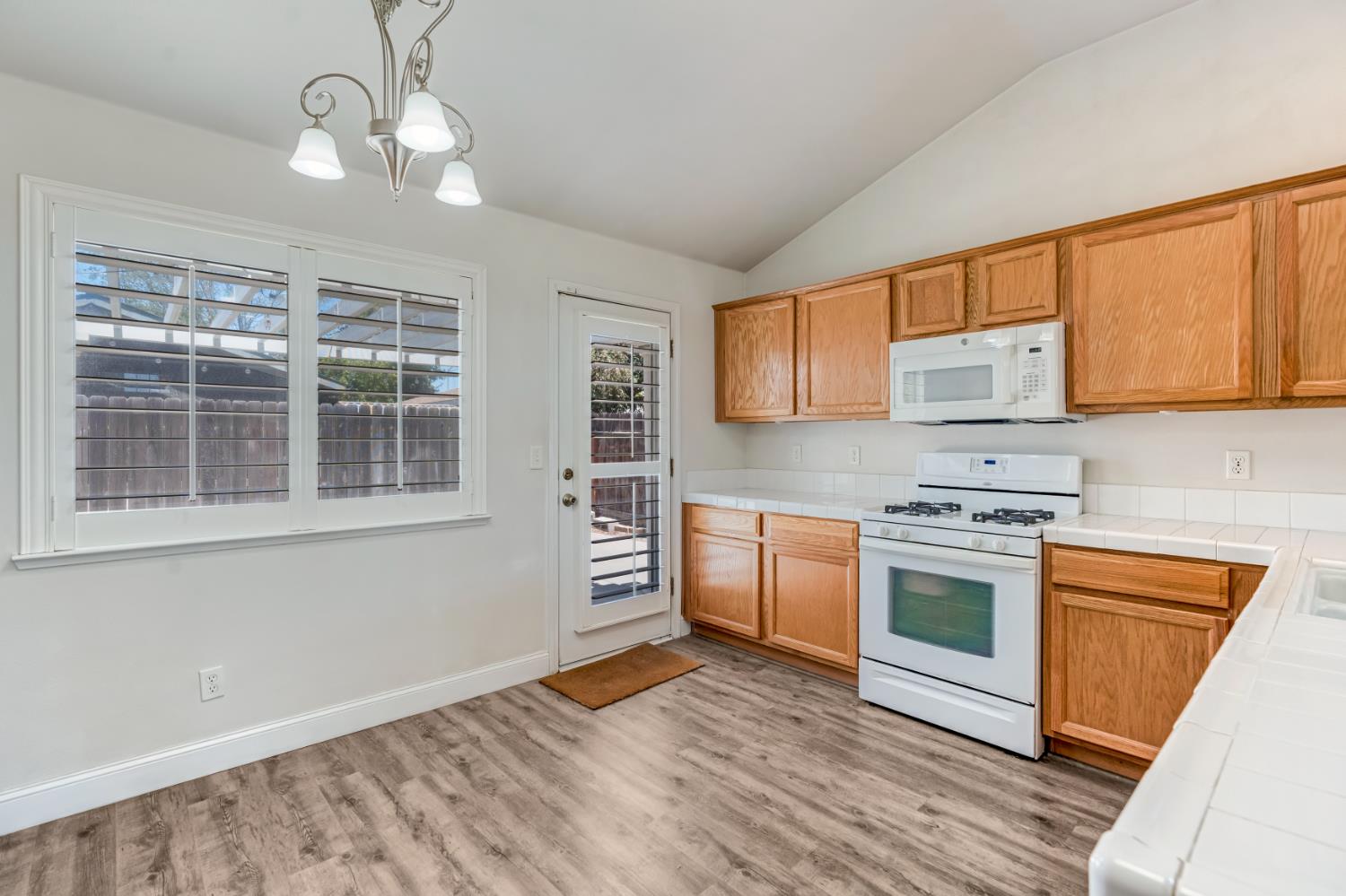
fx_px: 598
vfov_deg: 73.7
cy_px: 448
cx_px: 673
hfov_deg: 96.8
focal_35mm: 16
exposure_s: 1/15
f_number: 7.1
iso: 640
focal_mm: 16
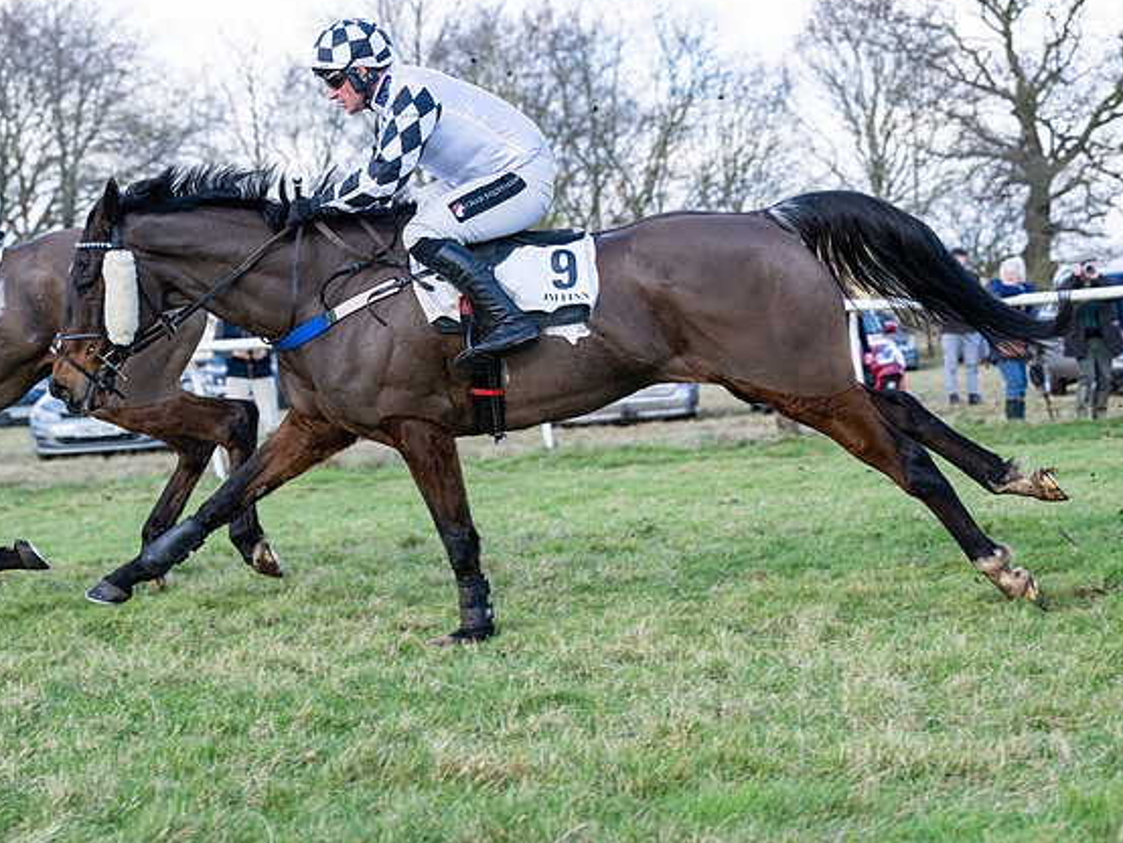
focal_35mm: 82
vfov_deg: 18.0
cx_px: 558
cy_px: 442
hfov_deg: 23.8
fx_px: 2661
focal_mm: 70
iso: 400
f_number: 4
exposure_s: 1/1250
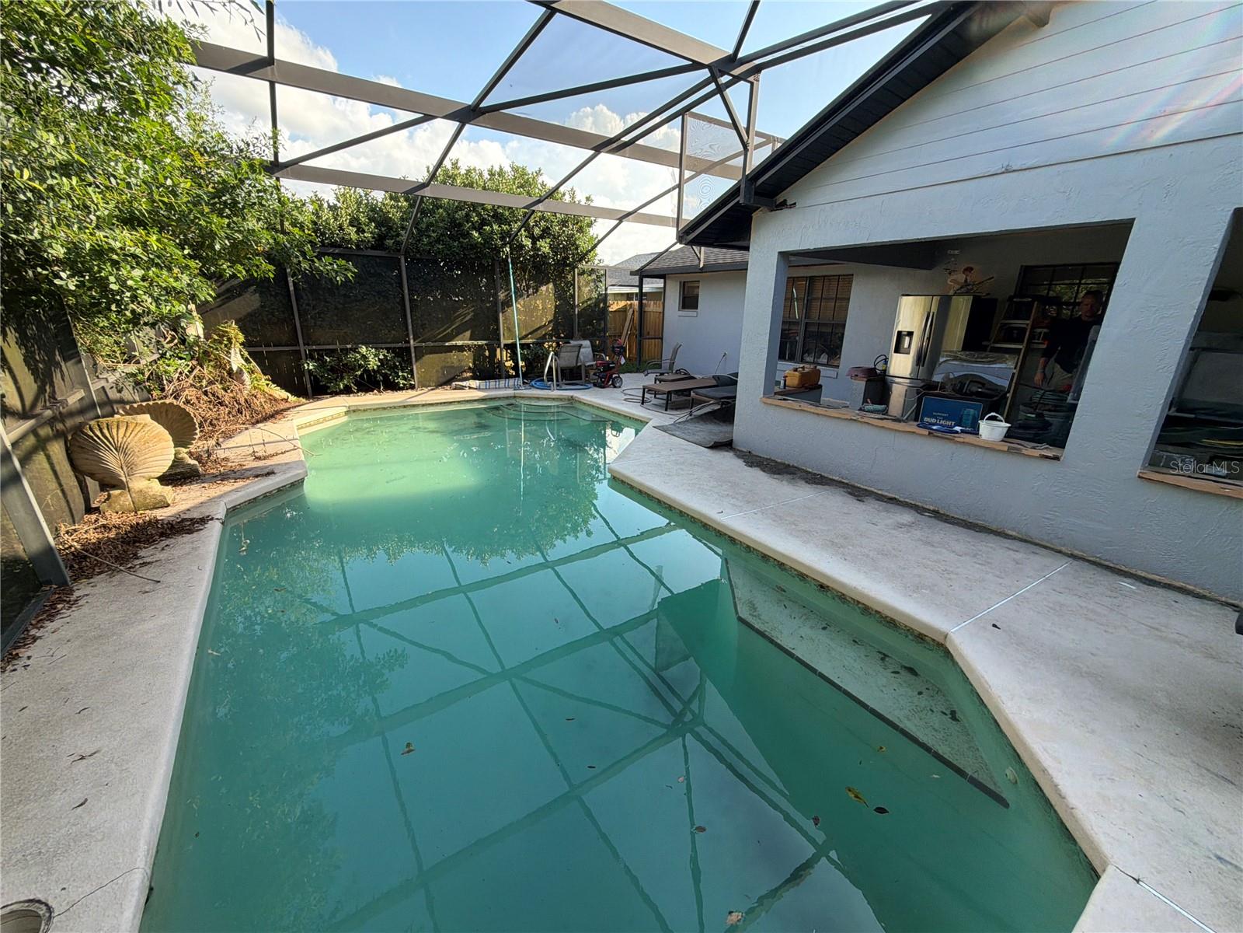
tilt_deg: -17.1
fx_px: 503
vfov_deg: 85.7
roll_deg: +0.4
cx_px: 622
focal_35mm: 14
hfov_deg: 102.1
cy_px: 466
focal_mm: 2.22
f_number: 2.2
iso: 40
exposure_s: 1/224
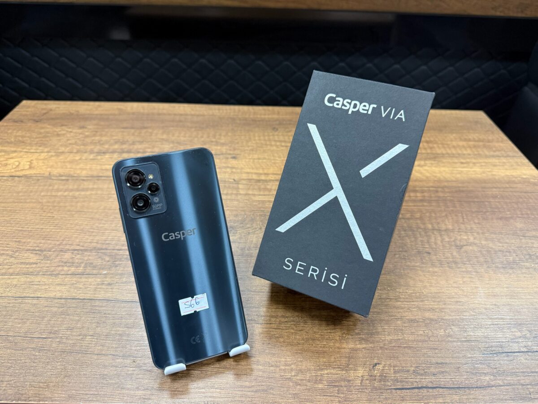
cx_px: 269
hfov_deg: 71.6
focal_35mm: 24
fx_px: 373
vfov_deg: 56.8
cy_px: 202
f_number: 1.78
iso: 250
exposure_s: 1/50
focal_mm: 6.76
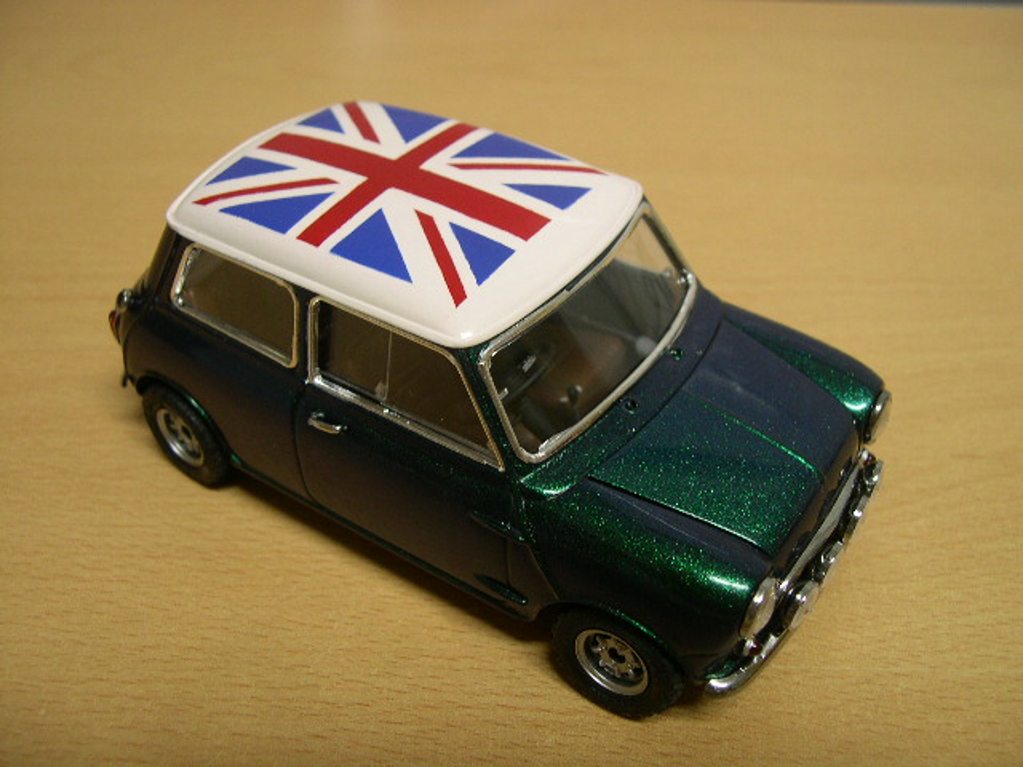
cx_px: 512
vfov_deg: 37.7
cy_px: 384
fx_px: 1123
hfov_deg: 49.0
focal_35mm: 38
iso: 100
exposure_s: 1/7.9
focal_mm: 8
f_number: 2.8
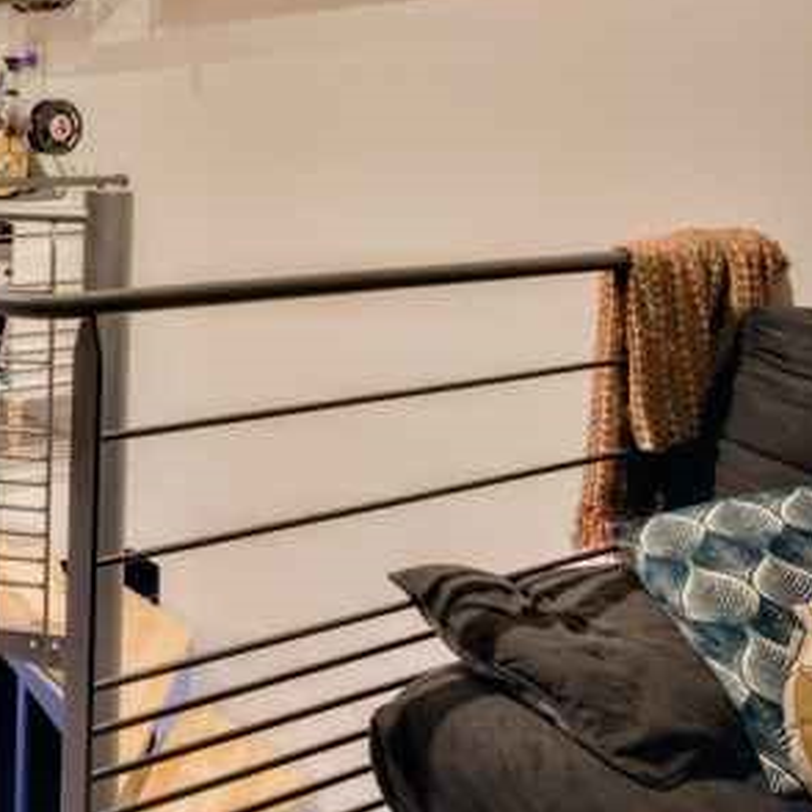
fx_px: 982
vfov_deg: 42.4
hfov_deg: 34.0
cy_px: 137
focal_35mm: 37
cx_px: -213
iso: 800
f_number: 8
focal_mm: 16
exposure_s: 1/25
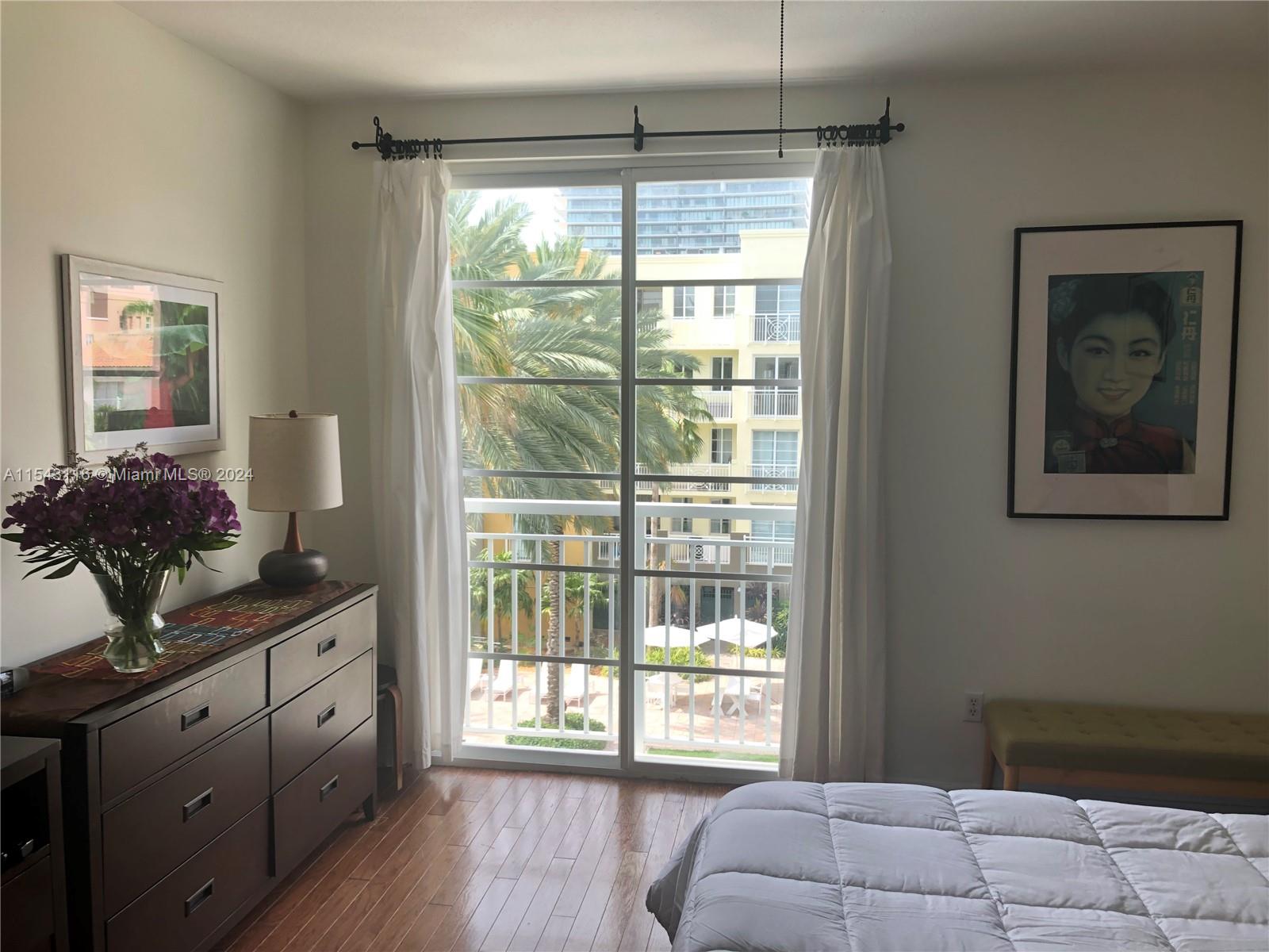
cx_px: 634
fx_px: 1026
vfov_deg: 49.7
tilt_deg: -5.4
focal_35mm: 28
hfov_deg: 63.4
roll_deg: -0.8
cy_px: 476
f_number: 1.8
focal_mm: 3.99
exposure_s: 1/120
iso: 20
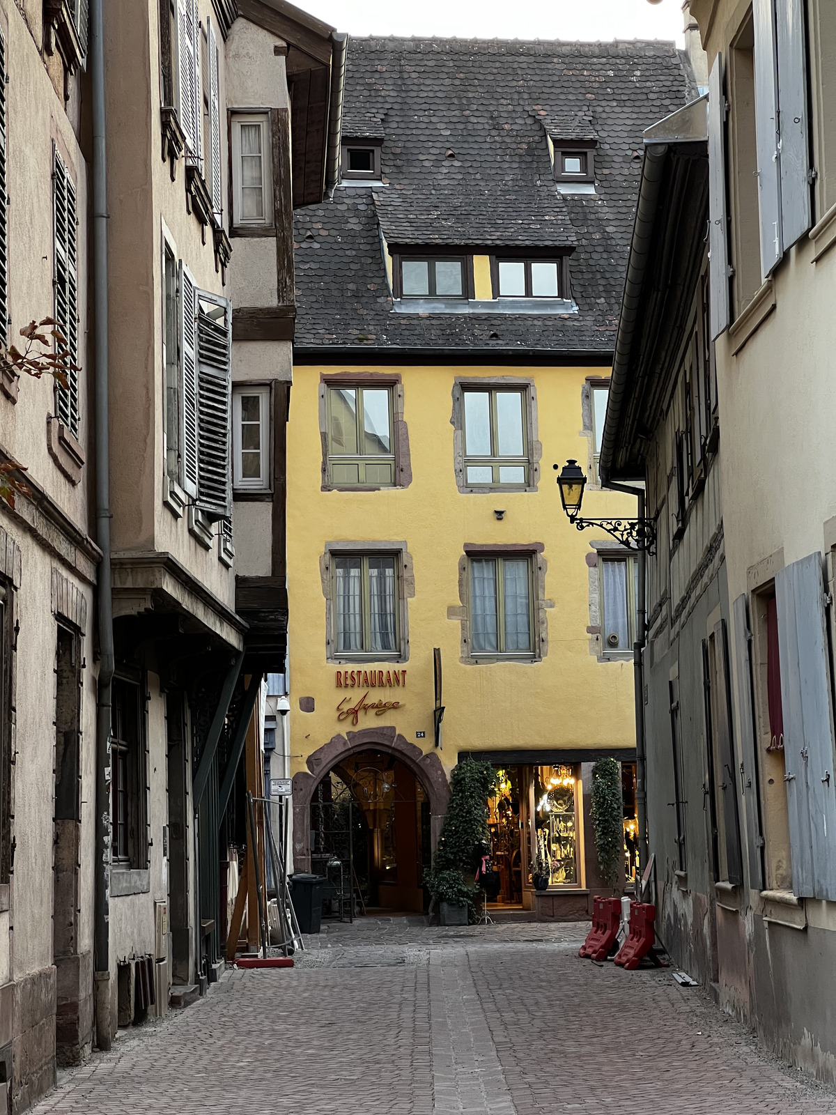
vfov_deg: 25.3
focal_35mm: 77
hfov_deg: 19.1
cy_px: 558
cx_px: 418
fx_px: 2479
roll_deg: +1.3
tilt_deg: +7.5
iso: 250
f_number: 2.8
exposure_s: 1/69
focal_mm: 9
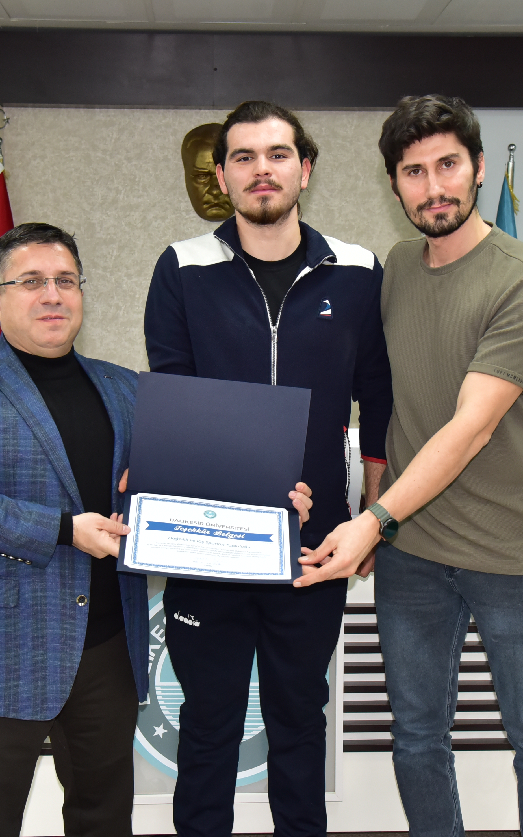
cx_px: 266
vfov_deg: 34.5
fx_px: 1346
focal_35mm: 59
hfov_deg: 22.0
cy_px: 420
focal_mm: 38
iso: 1600
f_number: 5
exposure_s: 1/200
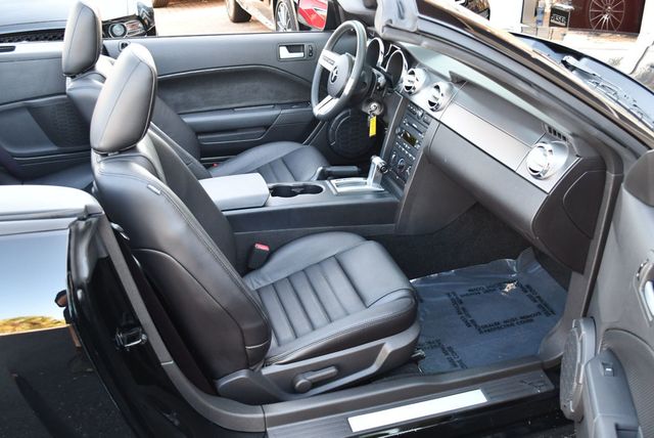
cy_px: 219
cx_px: 327
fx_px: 655
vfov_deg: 36.9
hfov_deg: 53.1
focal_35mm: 36
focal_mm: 18
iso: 800
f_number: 3.5
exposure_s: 1/160
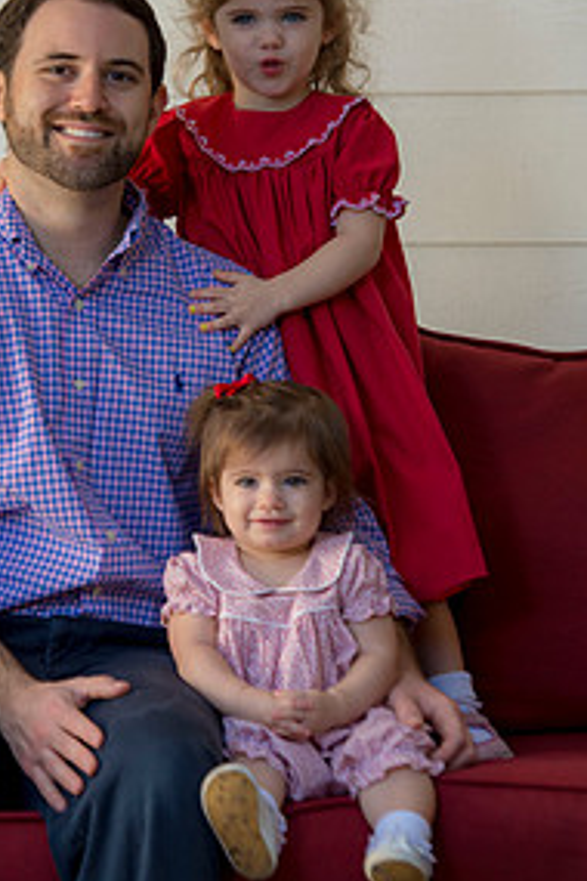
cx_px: 165
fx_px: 5209
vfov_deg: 9.7
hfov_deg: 6.4
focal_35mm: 213
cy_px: 377
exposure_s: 1/200
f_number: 4
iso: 320
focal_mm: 135
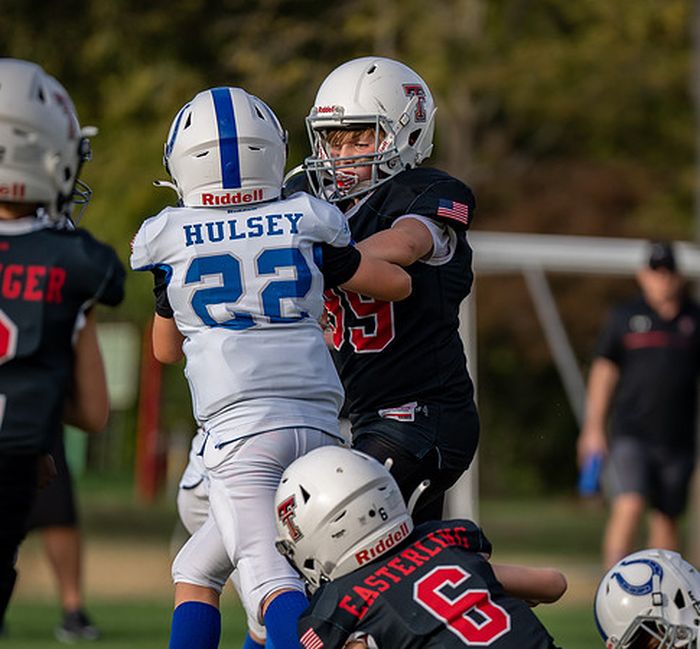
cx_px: 447
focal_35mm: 433
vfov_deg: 3.9
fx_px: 9565
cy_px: 393
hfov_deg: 4.2
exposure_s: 1/1250
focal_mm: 200
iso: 100
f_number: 2.8
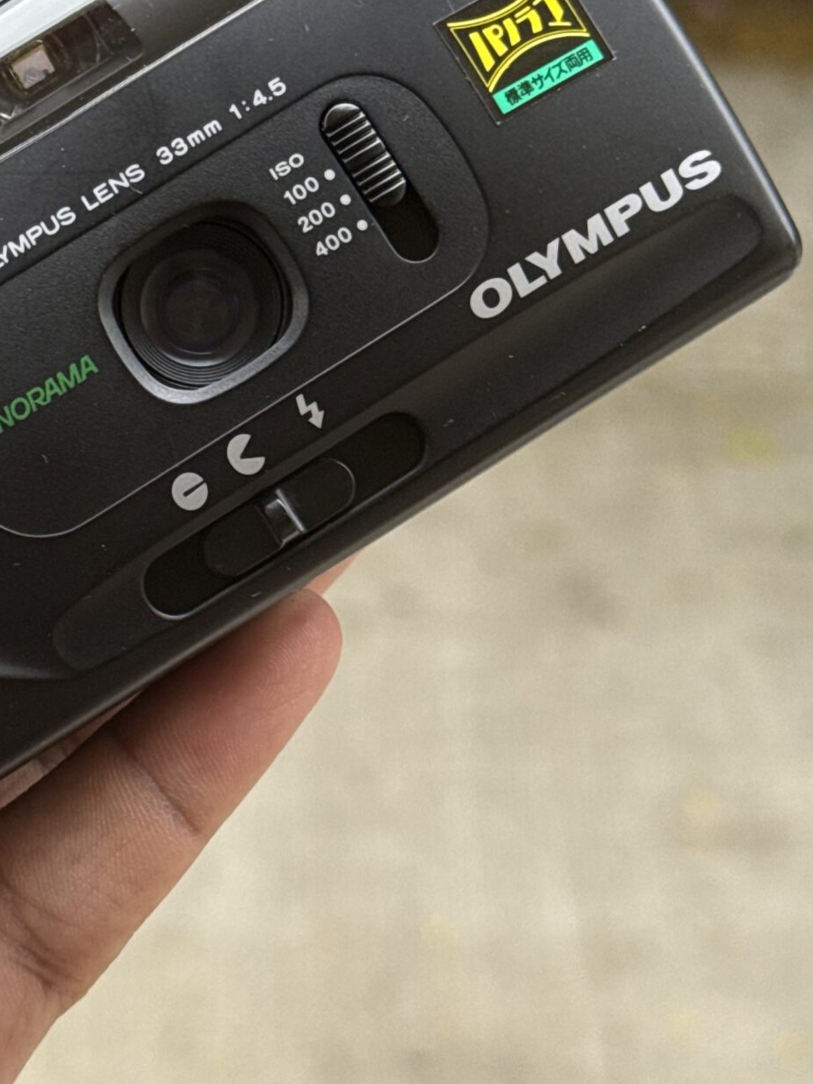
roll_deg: -2.4
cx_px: 79
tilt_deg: -29.4
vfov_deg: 19.6
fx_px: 3100
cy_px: 176
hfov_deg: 14.8
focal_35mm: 99
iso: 80
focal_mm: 6.76
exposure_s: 1/121
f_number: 1.78
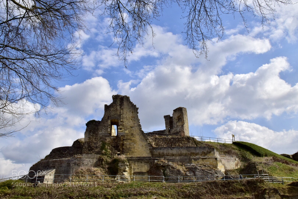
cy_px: 100
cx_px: 149
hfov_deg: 61.9
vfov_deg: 43.6
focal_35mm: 30
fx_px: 248
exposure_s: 1/250
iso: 400
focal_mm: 20
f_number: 22
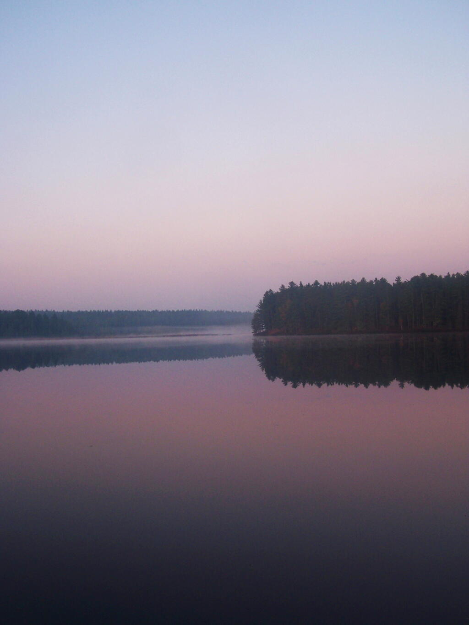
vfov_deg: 46.8
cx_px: 234
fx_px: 722
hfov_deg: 36.0
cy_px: 312
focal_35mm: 40
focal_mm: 6.7
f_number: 2.8
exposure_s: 1/30
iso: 80
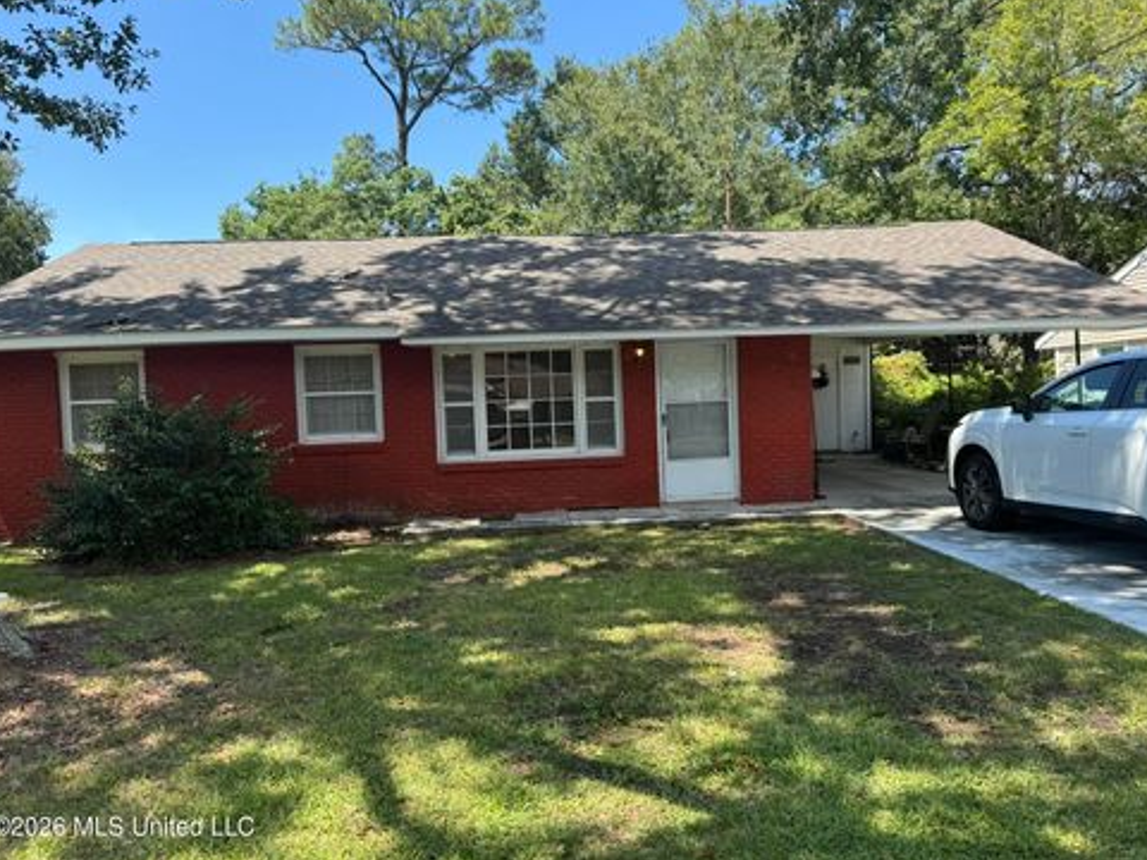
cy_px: 419
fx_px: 828
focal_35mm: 25
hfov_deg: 69.4
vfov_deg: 54.9
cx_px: 585
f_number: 1.78
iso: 80
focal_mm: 6.76
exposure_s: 1/1215
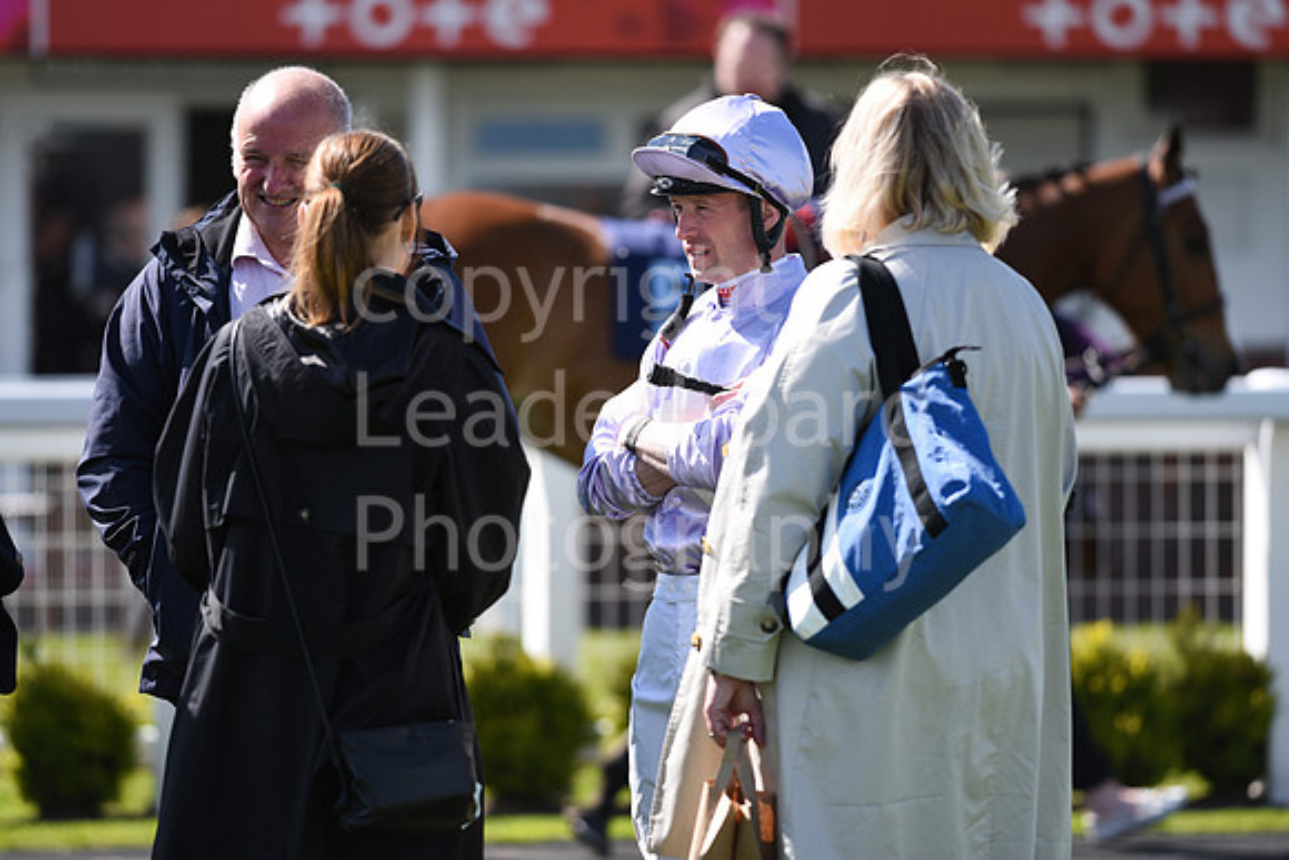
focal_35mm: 300
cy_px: 430
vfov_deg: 4.6
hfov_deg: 6.9
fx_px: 10744
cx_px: 644
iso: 400
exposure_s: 1/2000
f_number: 4.5
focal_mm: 300
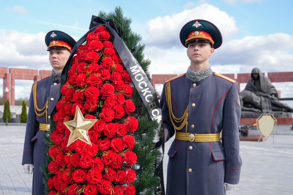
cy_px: 98
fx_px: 301
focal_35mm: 37
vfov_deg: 36.0
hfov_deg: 51.9
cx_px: 146
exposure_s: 1/1000
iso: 320
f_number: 4.5
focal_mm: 37
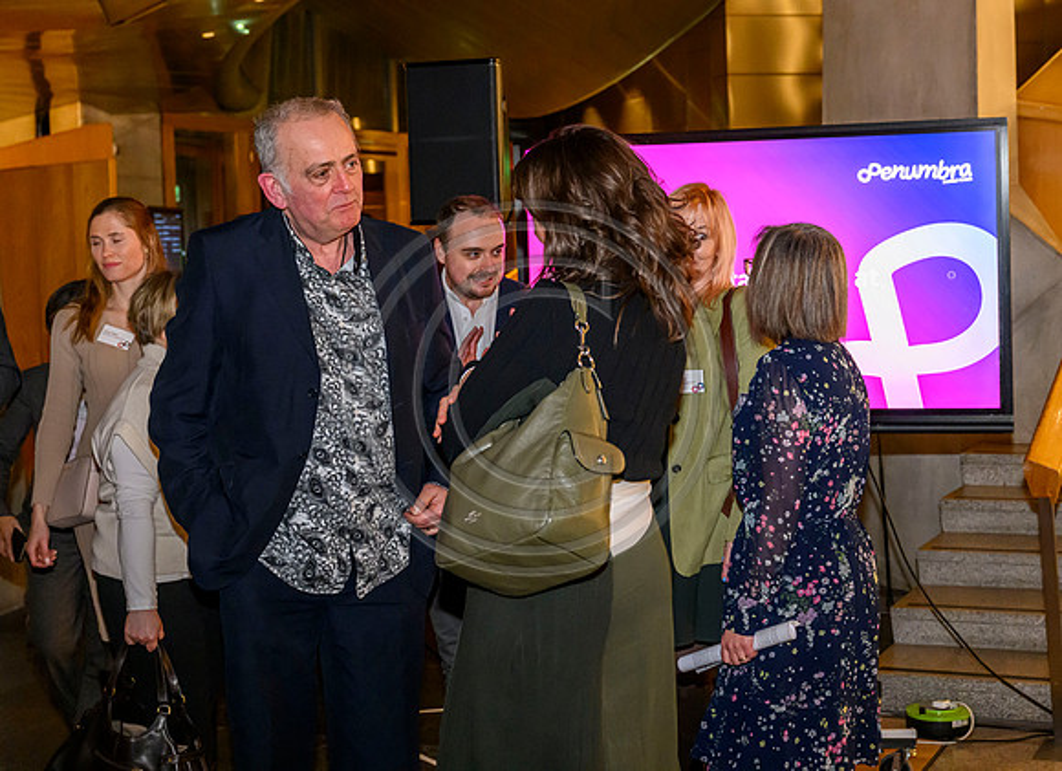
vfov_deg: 26.3
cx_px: 674
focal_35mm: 54
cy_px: 322
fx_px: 1648
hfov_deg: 35.5
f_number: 4.5
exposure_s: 1/125
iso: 6400
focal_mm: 44
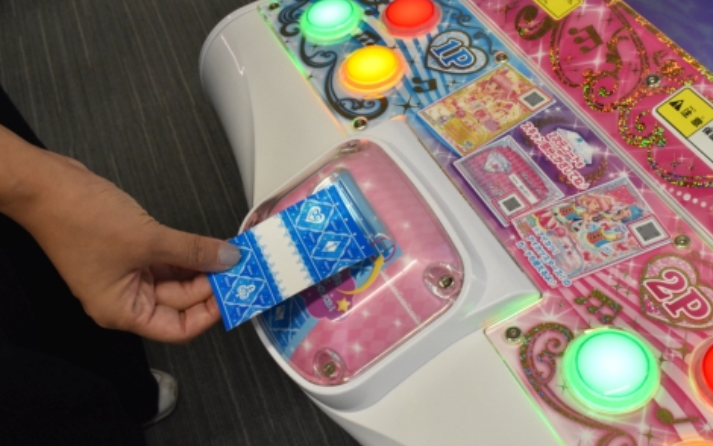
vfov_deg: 32.0
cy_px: 220
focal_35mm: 40
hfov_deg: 49.2
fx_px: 777
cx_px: 378
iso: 3200
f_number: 13
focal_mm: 24
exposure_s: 1/80
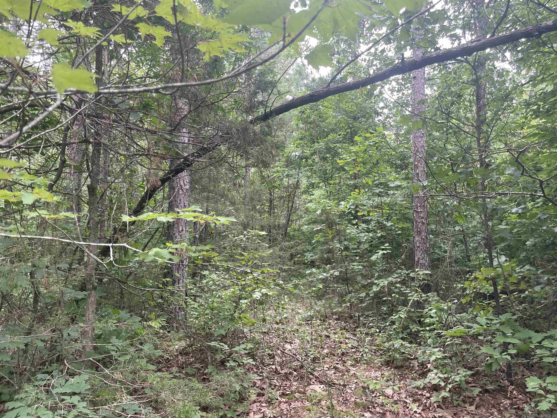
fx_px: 418
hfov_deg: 67.3
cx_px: 278
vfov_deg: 53.1
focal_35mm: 26
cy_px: 209
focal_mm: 4.2
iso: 125
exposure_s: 1/121
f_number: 1.6
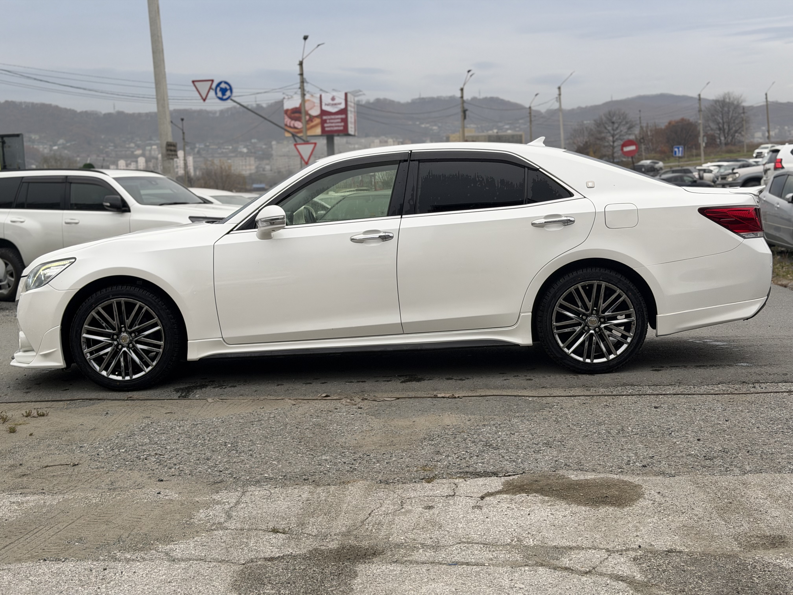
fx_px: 1100
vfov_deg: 30.3
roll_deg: +0.7
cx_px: 396
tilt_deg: -5.7
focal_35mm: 48
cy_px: 298
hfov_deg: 39.7
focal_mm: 6.76
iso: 64
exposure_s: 1/432
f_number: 1.78
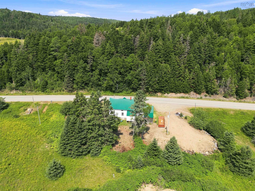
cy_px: 96
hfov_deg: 71.6
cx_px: 128
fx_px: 177
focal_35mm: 24
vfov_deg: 56.8
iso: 140
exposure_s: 1/2000
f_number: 1.7
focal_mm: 6.7
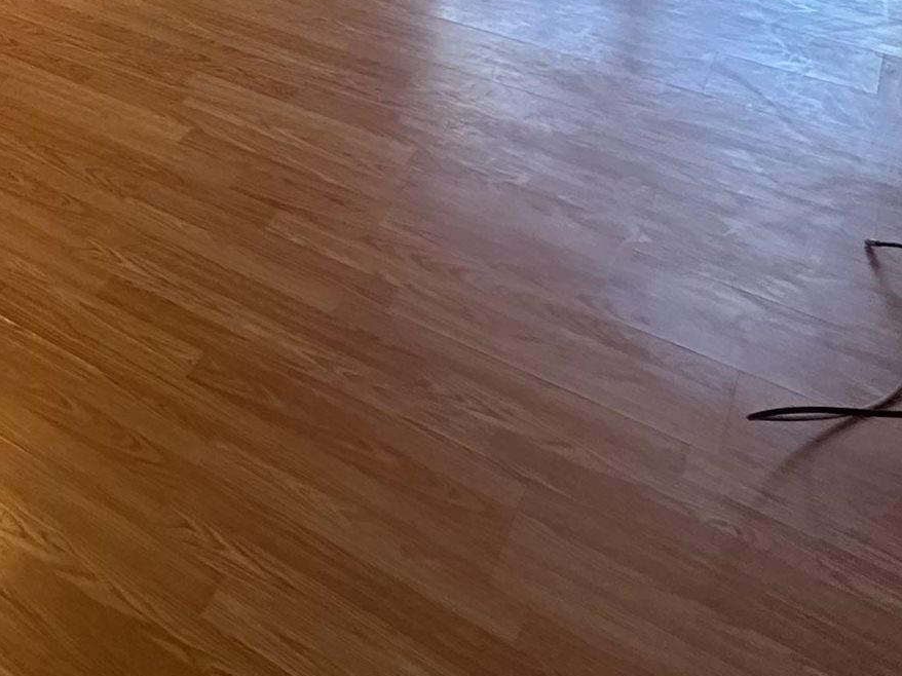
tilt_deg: -16.5
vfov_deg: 24.4
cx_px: -133
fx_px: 1276
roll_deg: +2.2
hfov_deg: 33.1
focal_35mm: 49
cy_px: -287
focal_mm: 2.22
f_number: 2.2
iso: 250
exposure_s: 1/120
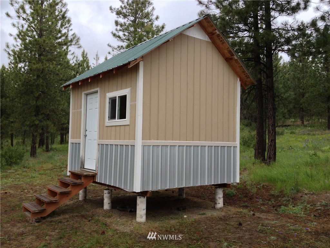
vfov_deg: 40.7
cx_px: 165
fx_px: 334
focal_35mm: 35
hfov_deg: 52.6
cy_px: 124
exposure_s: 1/159
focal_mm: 4.28
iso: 50
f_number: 2.4
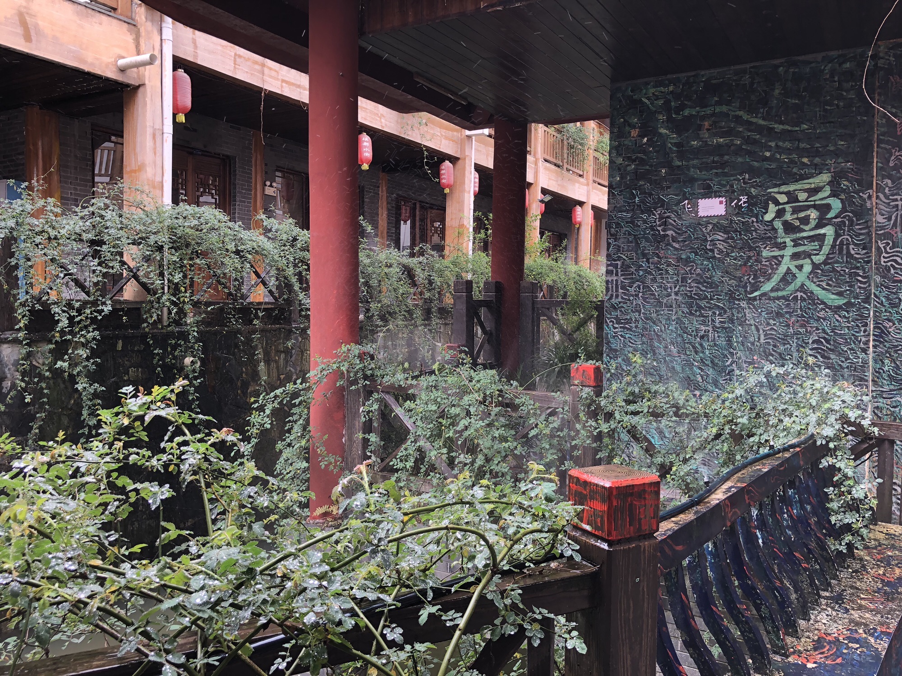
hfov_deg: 63.4
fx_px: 730
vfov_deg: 49.7
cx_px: 451
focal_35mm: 28
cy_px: 338
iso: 32
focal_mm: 4
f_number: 1.8
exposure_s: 1/120
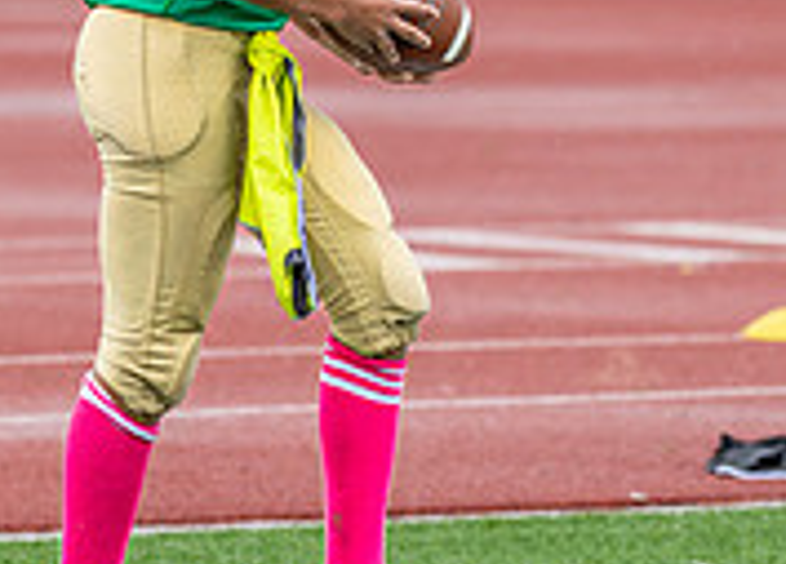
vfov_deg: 2.7
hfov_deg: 3.8
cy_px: -141
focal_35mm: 525
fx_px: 11738
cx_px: 125
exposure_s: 1/1000
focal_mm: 125
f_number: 2.8
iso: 400
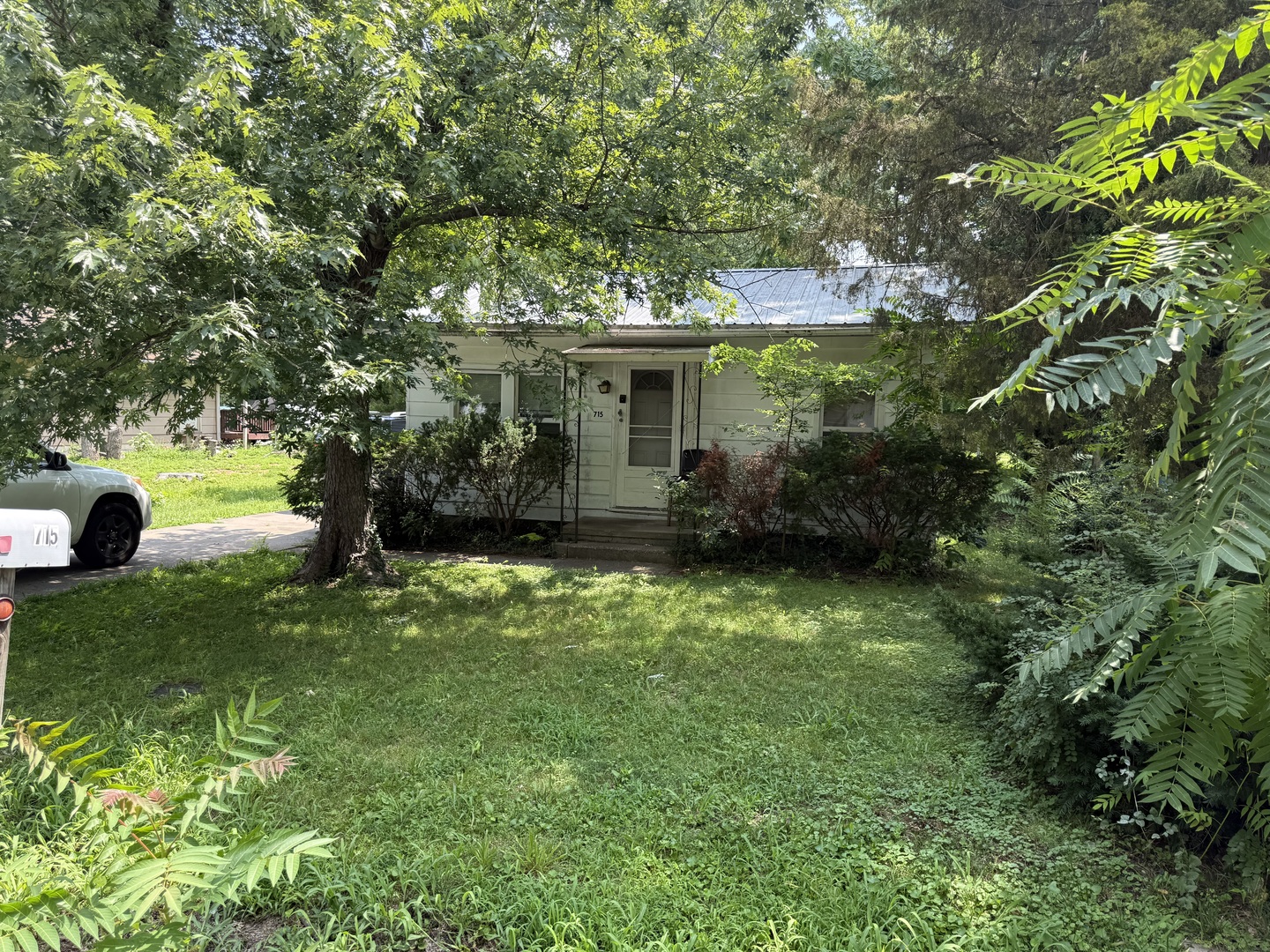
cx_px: 635
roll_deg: -1.4
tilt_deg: -3.9
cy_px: 476
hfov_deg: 71.6
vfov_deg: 56.8
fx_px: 881
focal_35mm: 24
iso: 80
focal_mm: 6.76
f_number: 1.78
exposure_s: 1/689
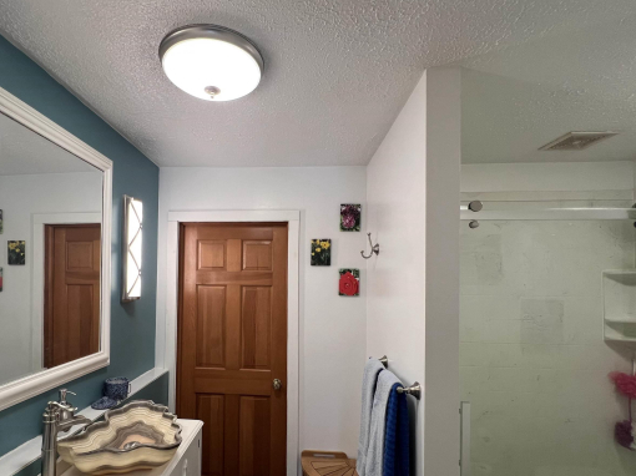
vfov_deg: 74.1
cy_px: 279
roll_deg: -0.5
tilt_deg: +0.4
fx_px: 312
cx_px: 264
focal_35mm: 17
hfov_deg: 90.2
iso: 125
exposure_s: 1/120
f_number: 1.8
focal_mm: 1.57
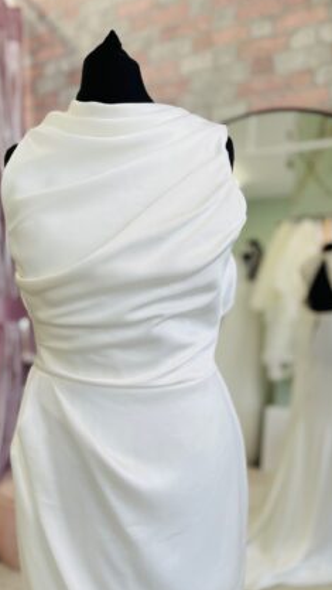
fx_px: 453
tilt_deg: -6.7
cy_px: 295
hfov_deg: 40.0
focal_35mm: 29
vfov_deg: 66.0
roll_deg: +1.4
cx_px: 124
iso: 40
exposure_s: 1/207
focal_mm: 5.1
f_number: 1.6
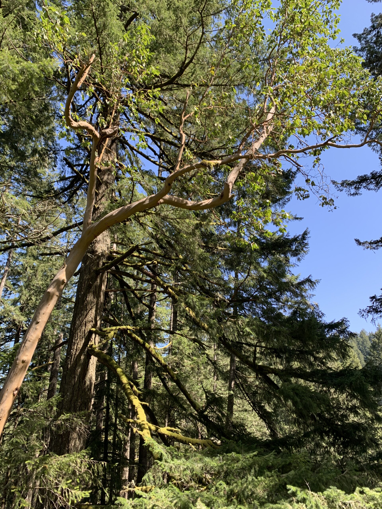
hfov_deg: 53.1
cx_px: 191
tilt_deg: +27.4
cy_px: 254
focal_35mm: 26
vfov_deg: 67.3
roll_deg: +1.6
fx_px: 383
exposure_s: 1/337
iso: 25
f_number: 1.8
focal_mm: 4.25
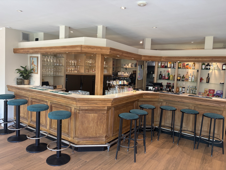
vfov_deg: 53.1
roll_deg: -2.7
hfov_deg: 67.3
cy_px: 85
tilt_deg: -4.6
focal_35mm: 26
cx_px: 113
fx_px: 170
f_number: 1.6
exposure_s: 1/100
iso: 125
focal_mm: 5.96
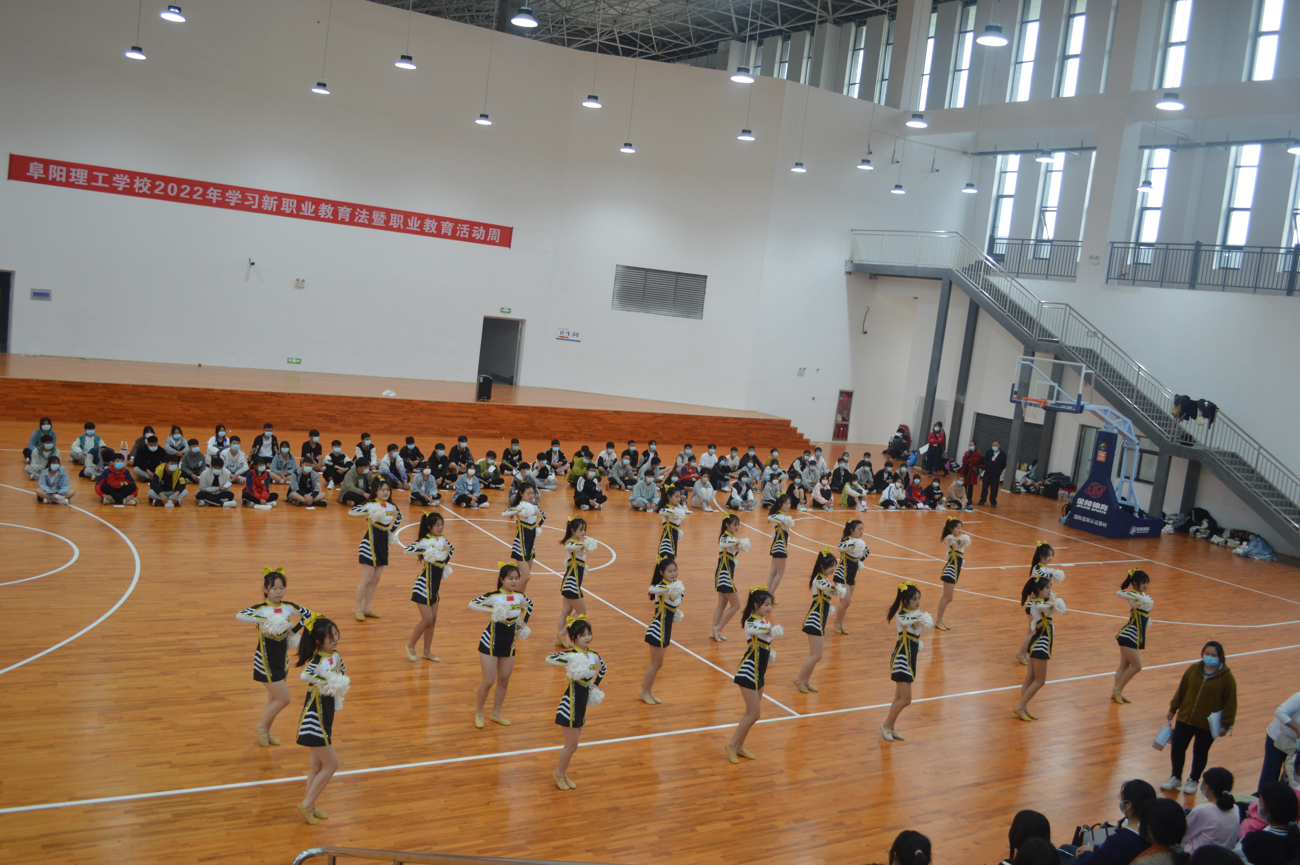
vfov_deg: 43.5
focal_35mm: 30
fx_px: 1082
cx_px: 650
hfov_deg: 62.0
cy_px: 432
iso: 400
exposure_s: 1/60
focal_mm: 20
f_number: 4
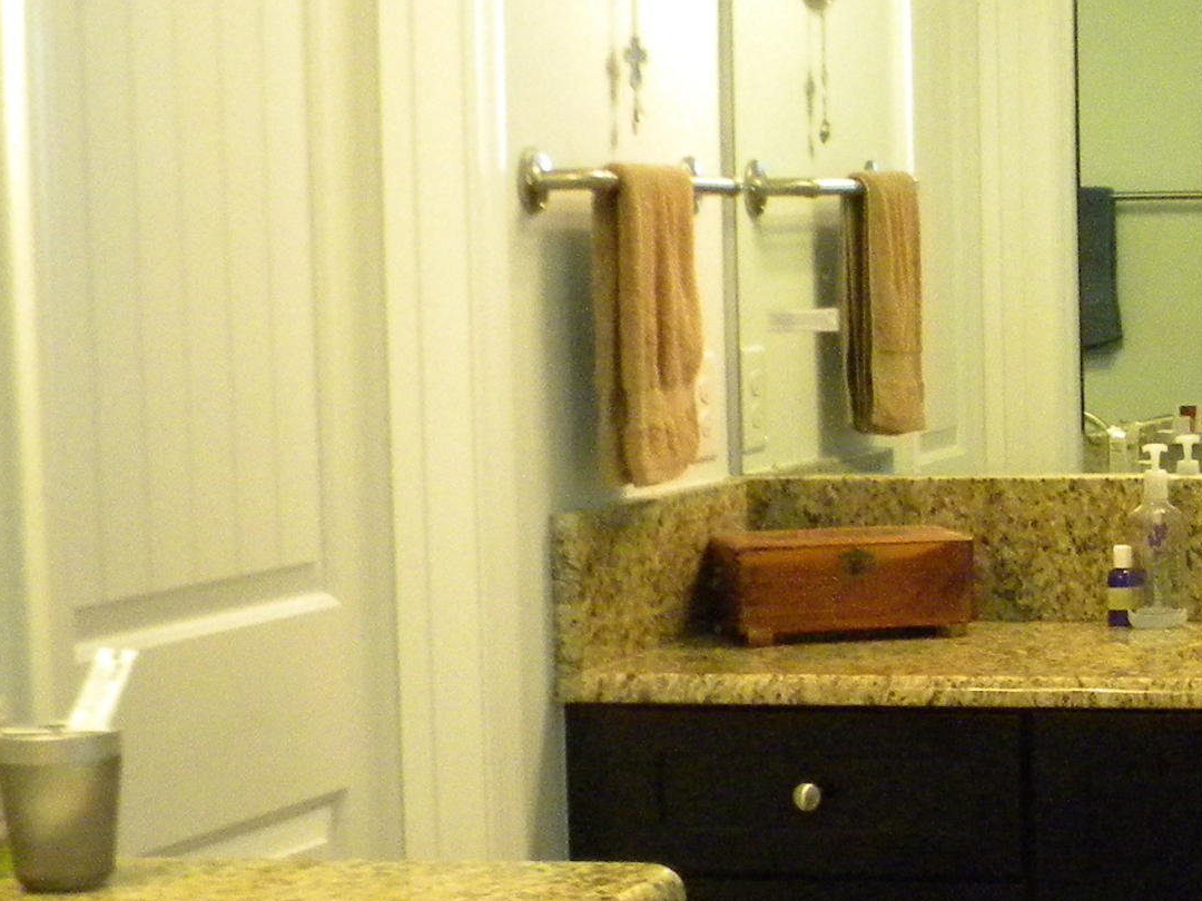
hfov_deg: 18.6
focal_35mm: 100
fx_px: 3472
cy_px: 583
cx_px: 1451
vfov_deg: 14.8
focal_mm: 6.4
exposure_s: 1/79
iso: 708
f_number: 3.7
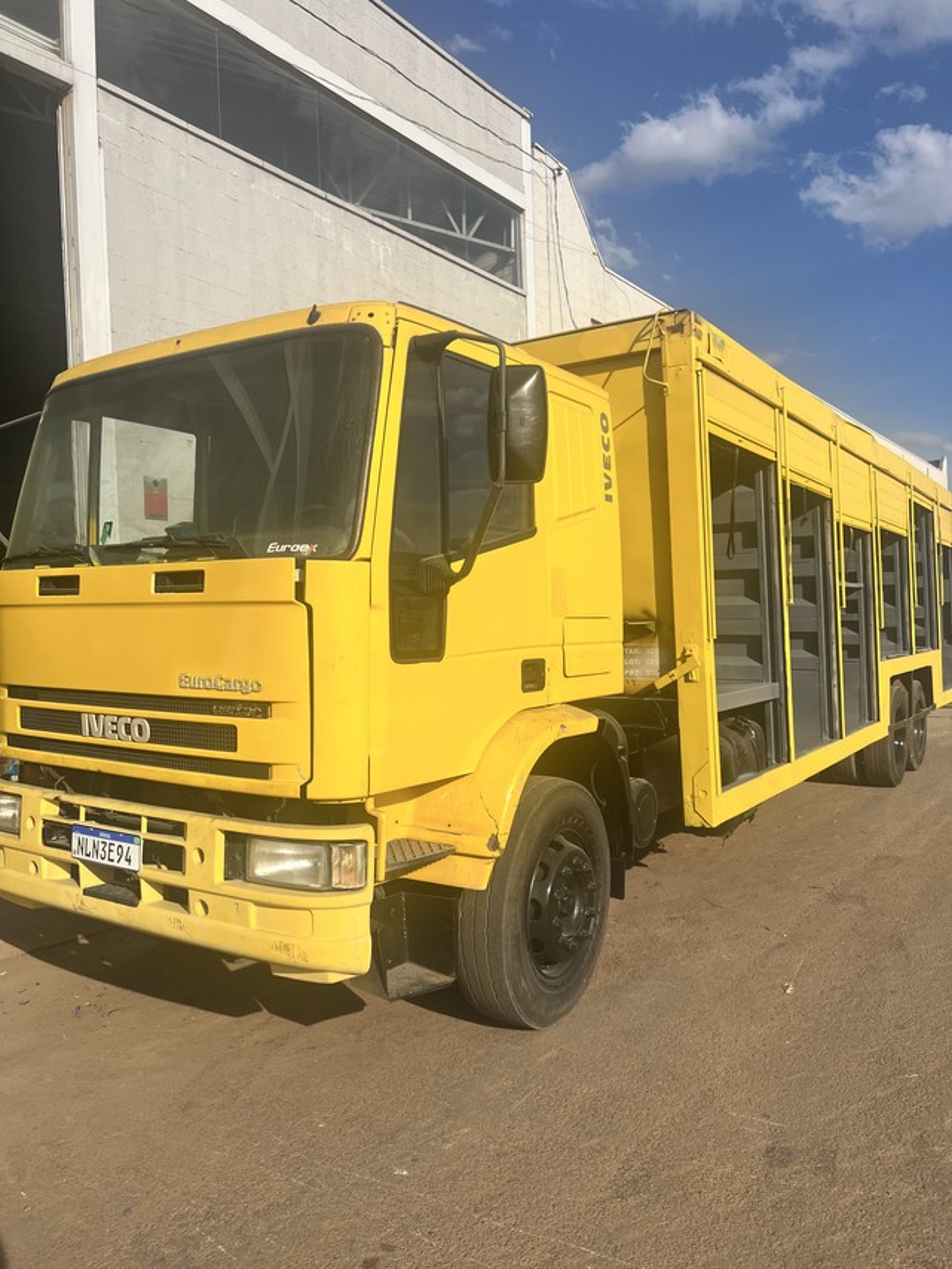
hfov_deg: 53.1
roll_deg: +1.5
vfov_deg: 67.3
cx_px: 476
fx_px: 953
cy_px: 634
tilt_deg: -1.2
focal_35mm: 26
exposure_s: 1/6579
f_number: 1.5
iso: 50
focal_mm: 5.7
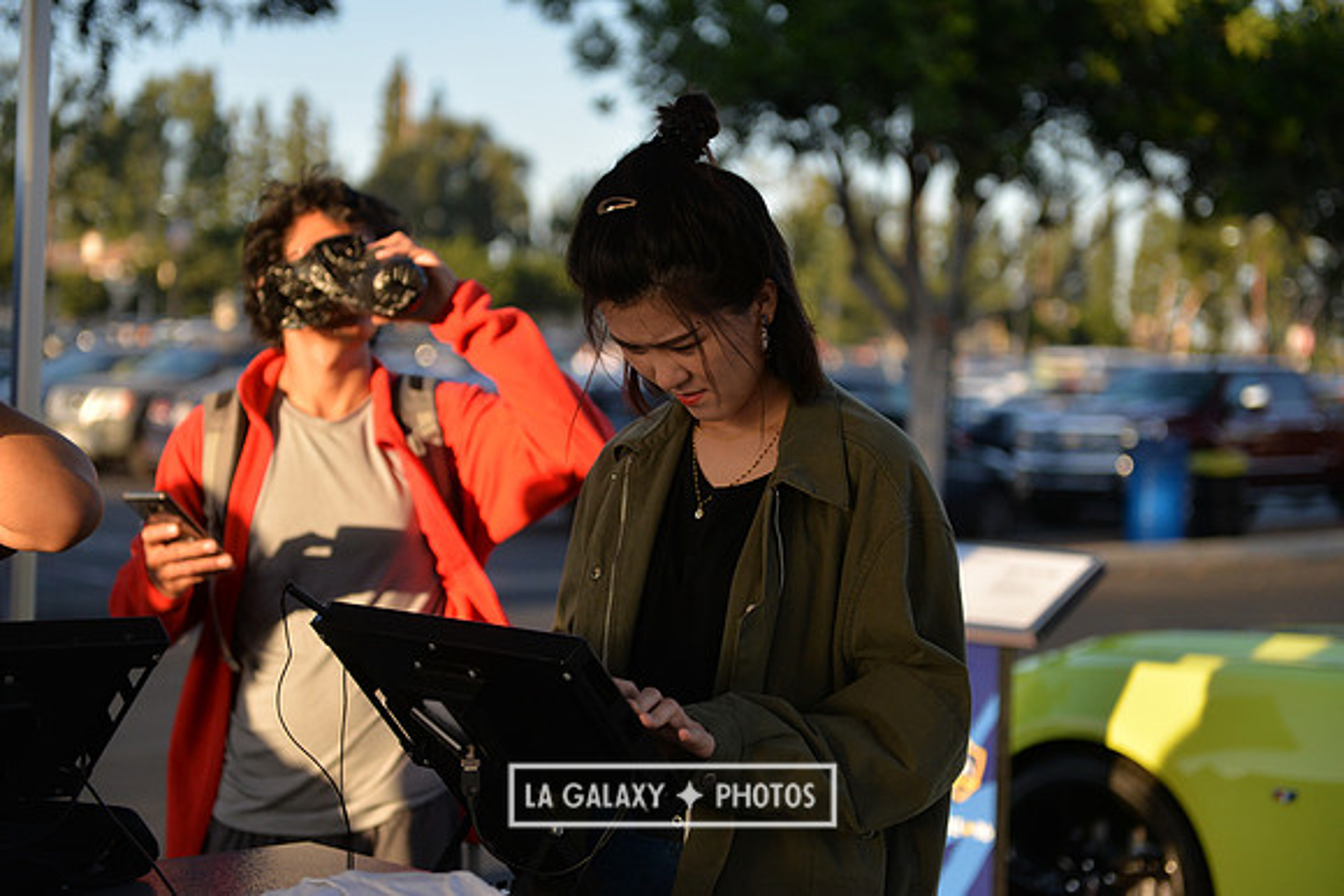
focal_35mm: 70
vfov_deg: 19.5
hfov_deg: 28.8
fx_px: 2614
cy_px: 448
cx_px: 672
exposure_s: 1/4000
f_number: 2.8
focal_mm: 70
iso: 800
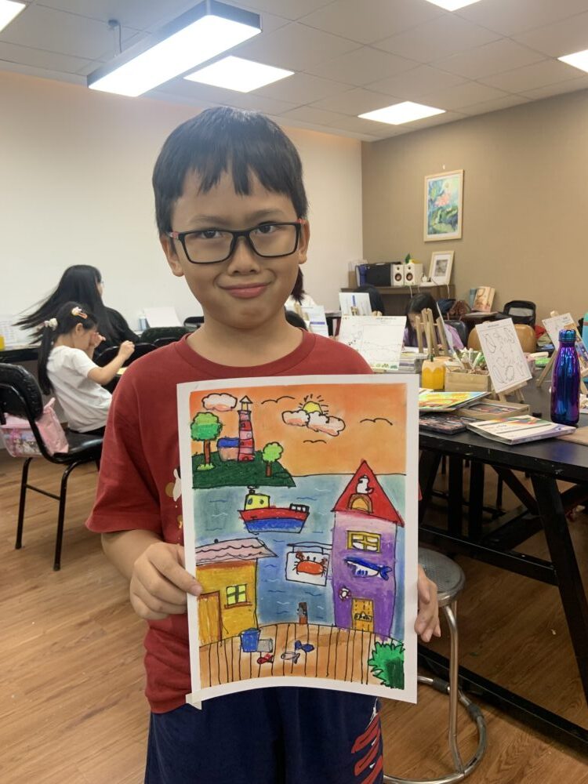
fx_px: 589
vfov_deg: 67.3
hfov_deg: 53.1
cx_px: 294
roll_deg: +3.0
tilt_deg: -9.8
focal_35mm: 26
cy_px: 392
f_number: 1.8
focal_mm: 4.25
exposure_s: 1/104
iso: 100
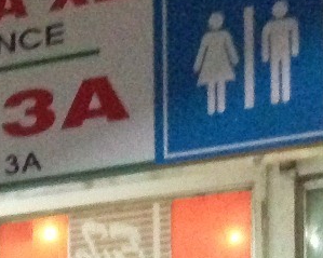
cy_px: 612
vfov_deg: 8.1
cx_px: -297
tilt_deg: -3.1
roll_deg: +1.8
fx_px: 1682
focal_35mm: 176
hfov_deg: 10.2
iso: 640
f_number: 2.4
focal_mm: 4.12
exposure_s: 1/15
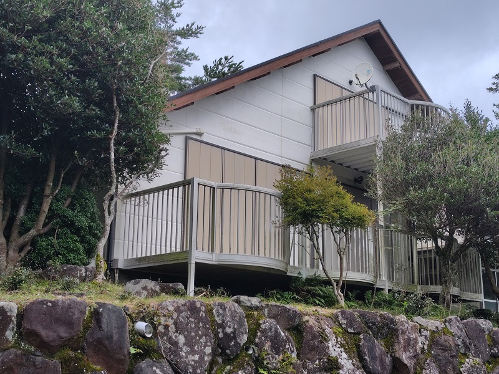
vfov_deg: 58.9
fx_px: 332
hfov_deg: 73.9
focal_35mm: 23
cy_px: 187
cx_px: 250
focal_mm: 5.6
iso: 50
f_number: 1.9
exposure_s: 1/120
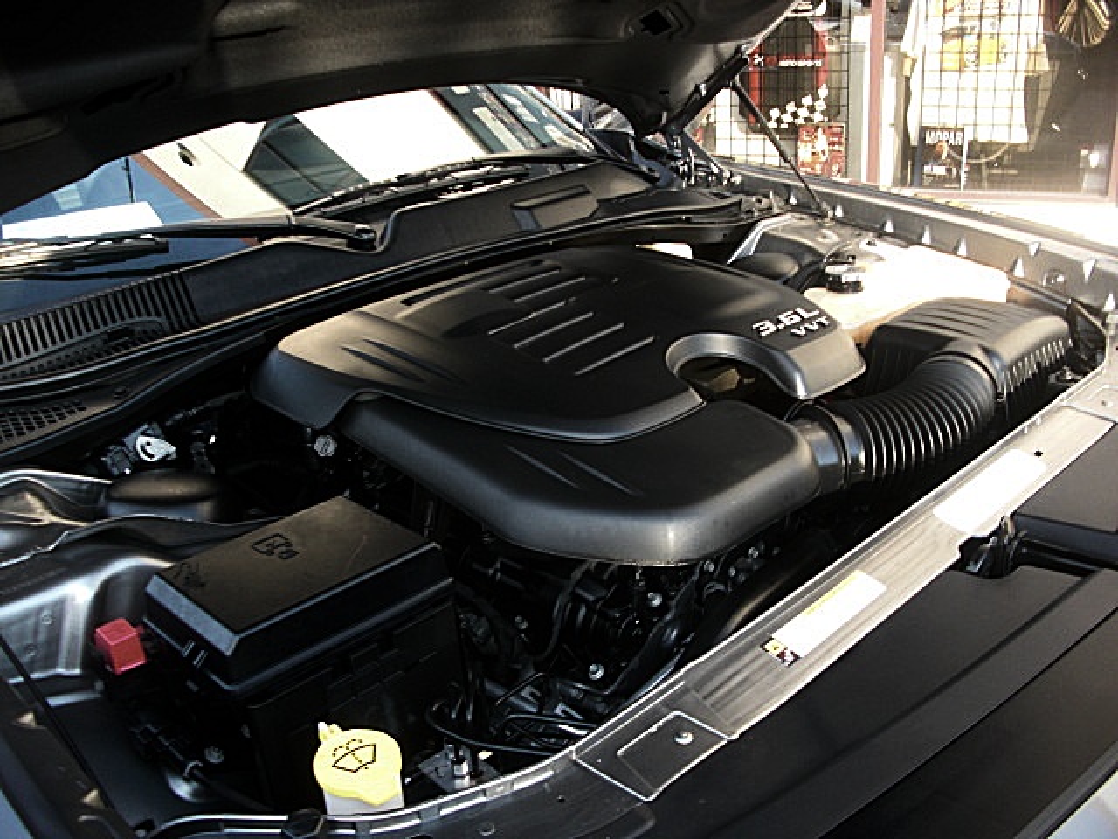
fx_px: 1163
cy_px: 420
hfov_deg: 51.4
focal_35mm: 36
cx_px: 559
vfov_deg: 39.7
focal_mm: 6.3
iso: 100
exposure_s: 1/80
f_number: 2.8
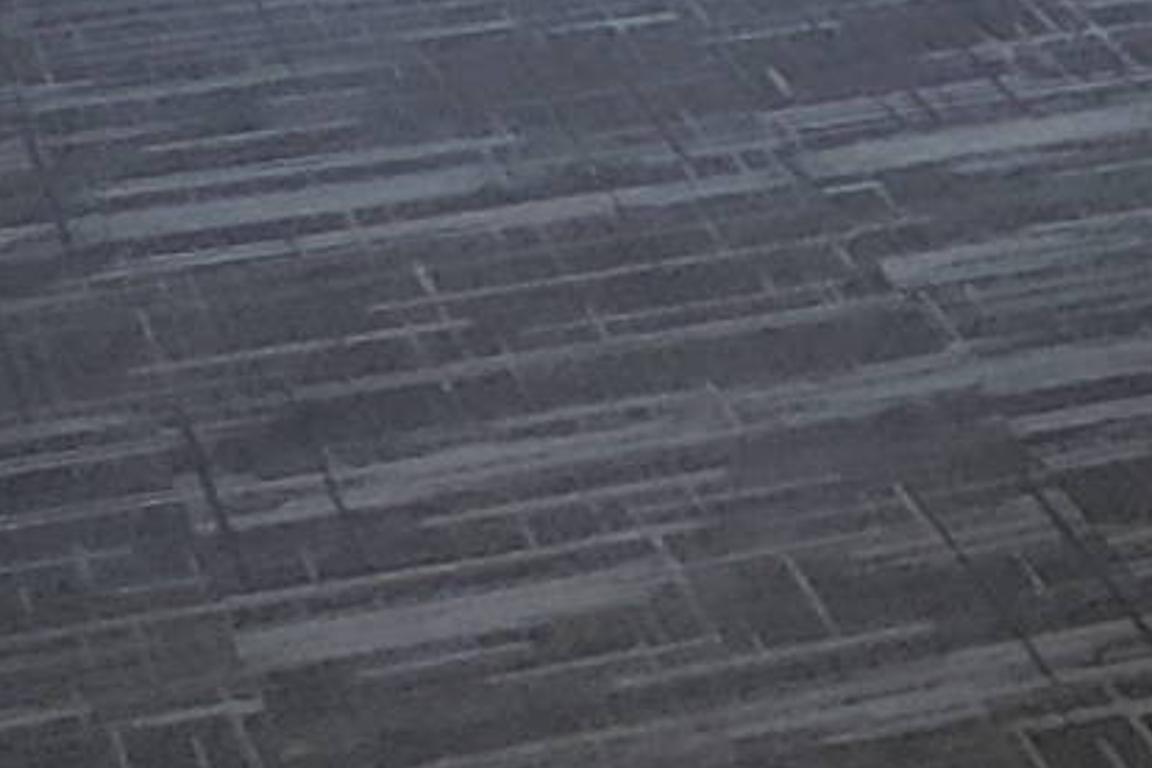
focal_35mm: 188
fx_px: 6016
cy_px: -403
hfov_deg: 8.5
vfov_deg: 7.2
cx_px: 3801
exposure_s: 1/120
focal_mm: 4.3
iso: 80
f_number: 1.5
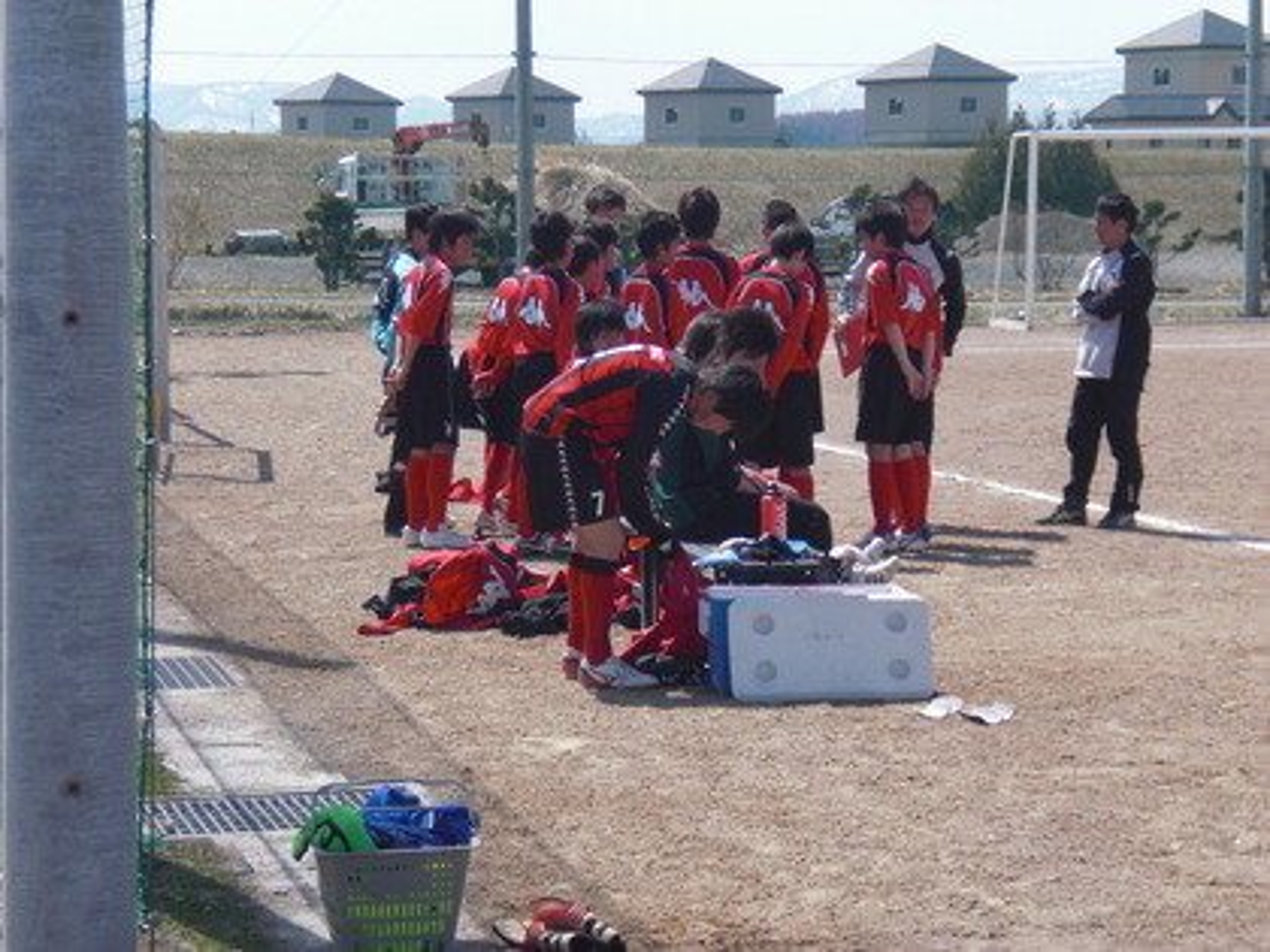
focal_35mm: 114
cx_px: 635
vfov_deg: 13.0
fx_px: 4182
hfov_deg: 17.3
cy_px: 476
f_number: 5.9
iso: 64
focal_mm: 18.9
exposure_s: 1/250
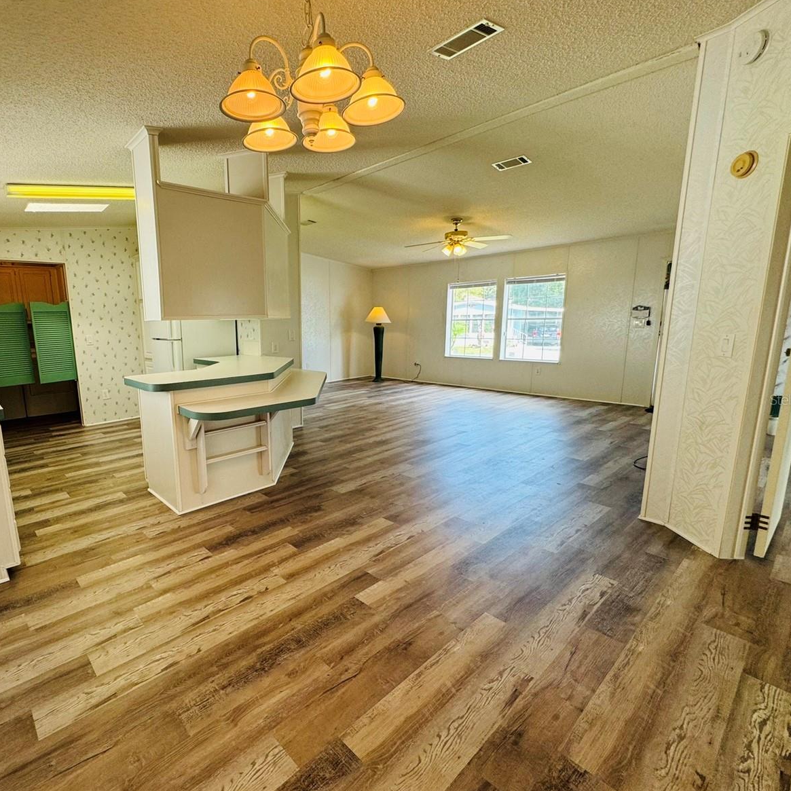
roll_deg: +1.6
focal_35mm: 17
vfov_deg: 84.0
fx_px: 439
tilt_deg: -10.8
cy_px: 399
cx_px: 291
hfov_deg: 82.2
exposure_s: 1/120
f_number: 2.2
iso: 80
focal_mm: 2.22
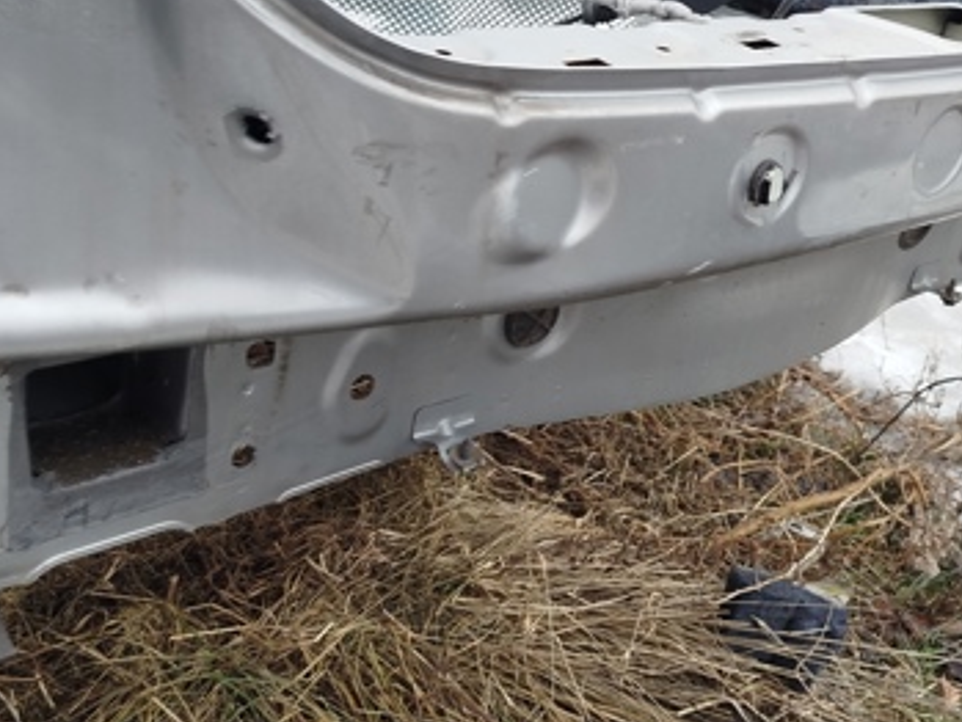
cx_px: 521
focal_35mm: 44
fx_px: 1223
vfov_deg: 32.8
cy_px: 300
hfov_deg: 42.9
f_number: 1.7
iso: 100
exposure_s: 1/50
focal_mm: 5.31
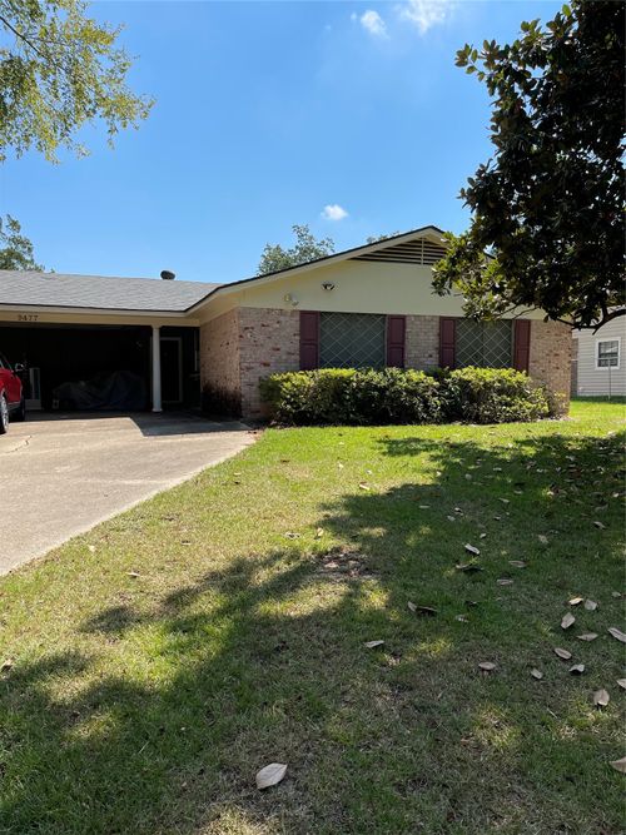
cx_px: 313
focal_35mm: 25
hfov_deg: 54.9
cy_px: 418
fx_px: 603
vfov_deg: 69.4
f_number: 1.6
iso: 32
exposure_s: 1/3003
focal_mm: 5.1
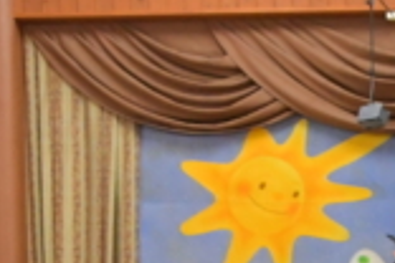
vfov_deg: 8.1
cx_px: 643
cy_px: 496
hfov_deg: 11.9
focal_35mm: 162
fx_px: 1777
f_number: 5.6
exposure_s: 1/125
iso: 4000
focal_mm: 22
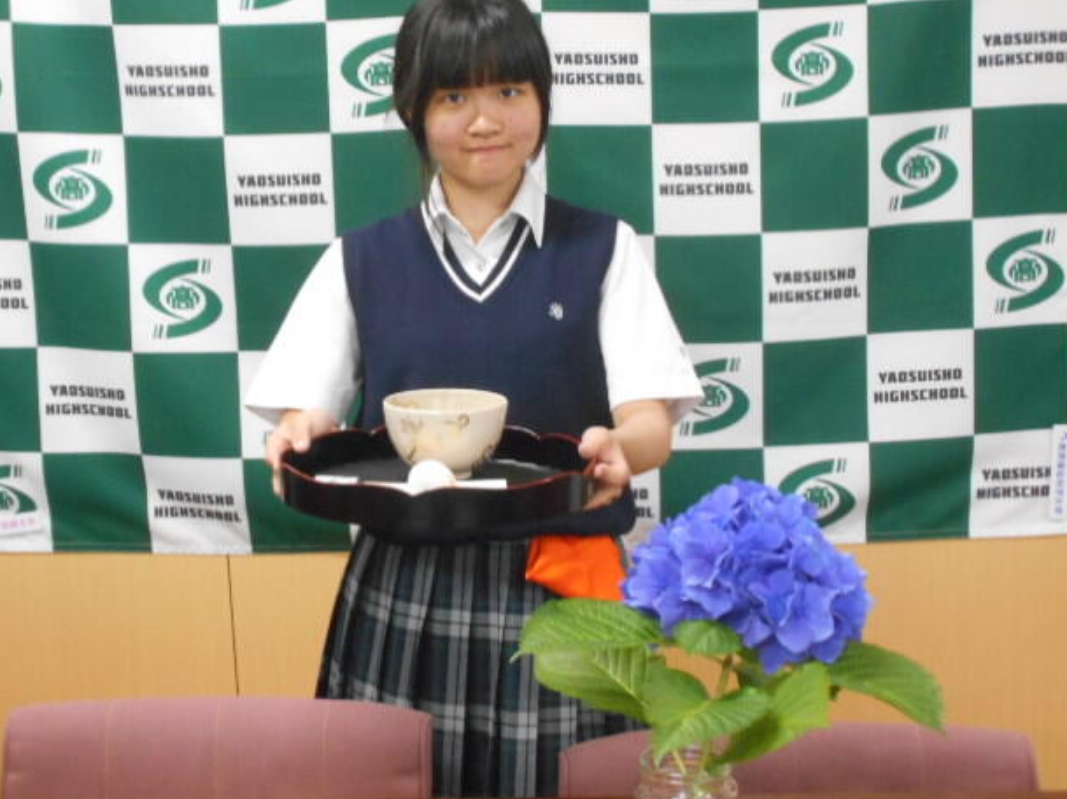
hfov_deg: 31.7
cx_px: 526
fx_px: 1879
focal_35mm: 61
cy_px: 391
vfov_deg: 24.0
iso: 800
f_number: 4.9
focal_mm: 10
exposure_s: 1/30
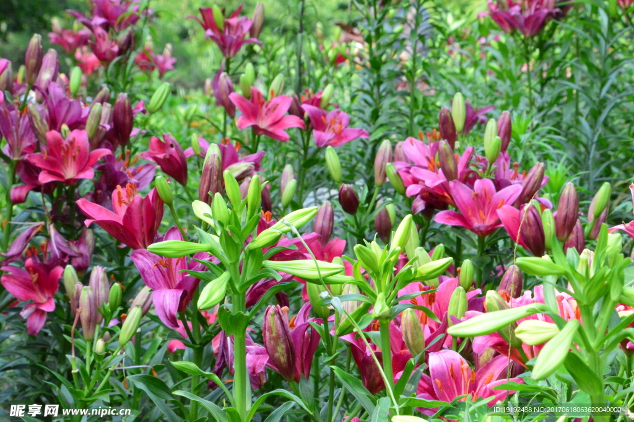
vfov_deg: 8.7
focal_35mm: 158
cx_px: 317
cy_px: 211
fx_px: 2771
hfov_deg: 13.1
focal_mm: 105
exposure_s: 1/250
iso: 4000
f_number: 20
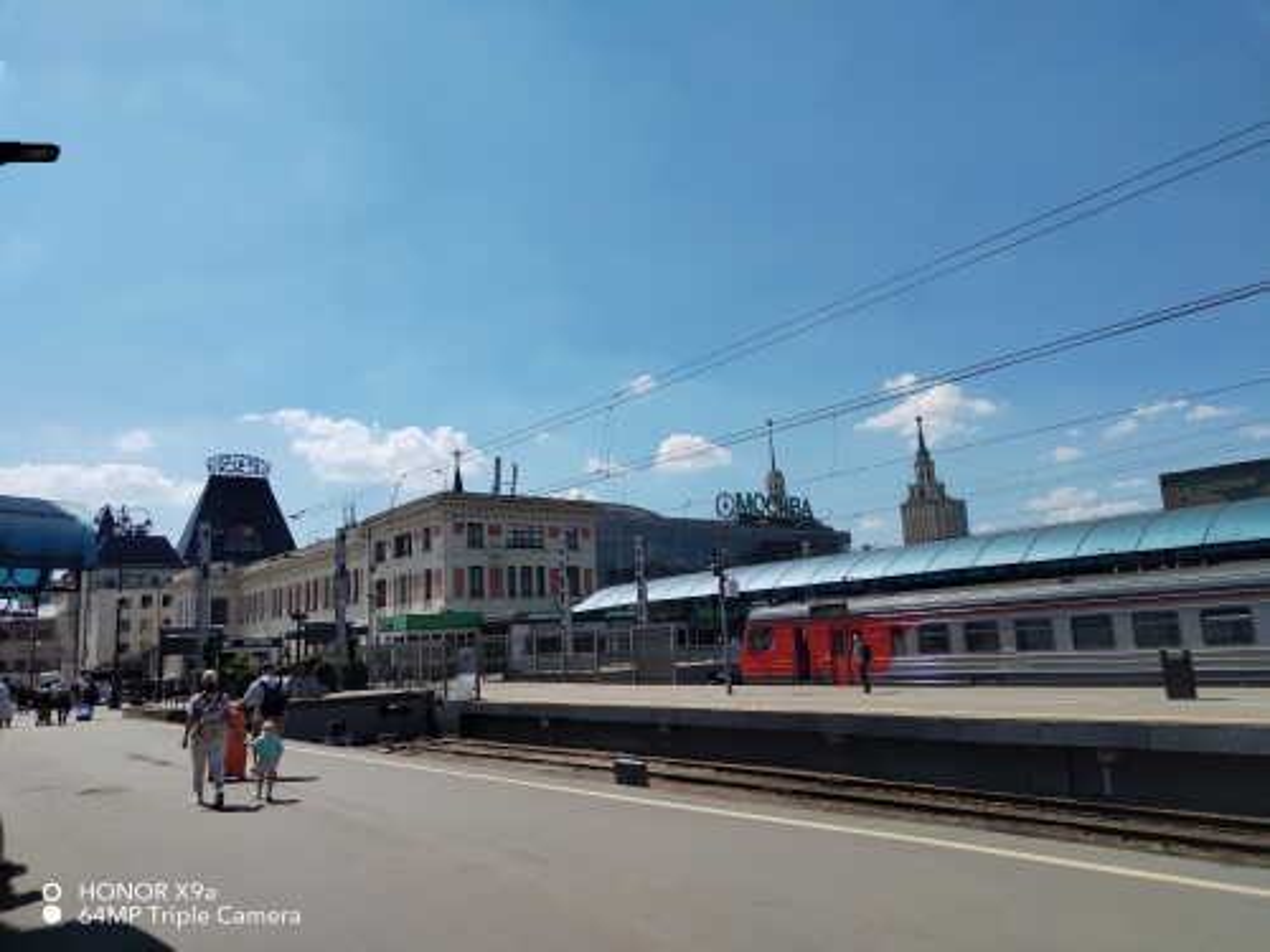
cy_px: 476
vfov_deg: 53.1
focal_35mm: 26
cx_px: 635
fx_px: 954
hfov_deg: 67.3
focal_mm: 4.75
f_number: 1.8
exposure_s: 1/2777
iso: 120
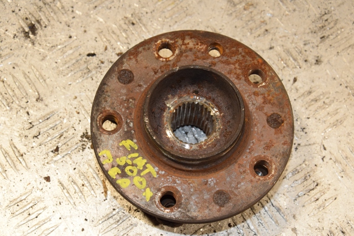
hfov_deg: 26.0
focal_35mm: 78
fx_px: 767
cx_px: 177
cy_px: 118
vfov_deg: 17.5
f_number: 8
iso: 800
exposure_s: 1/200
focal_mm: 52
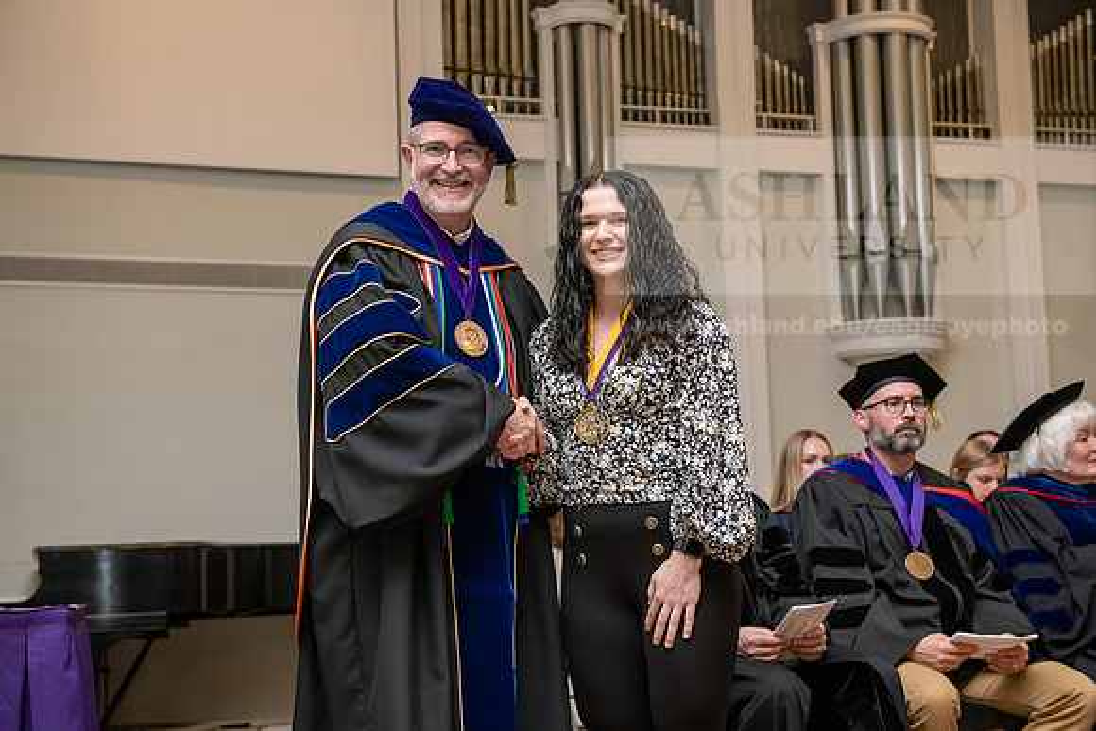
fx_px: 1766
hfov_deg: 34.5
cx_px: 548
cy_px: 366
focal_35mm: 58
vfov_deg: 23.4
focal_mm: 58
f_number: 4.5
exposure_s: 1/200
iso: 1250
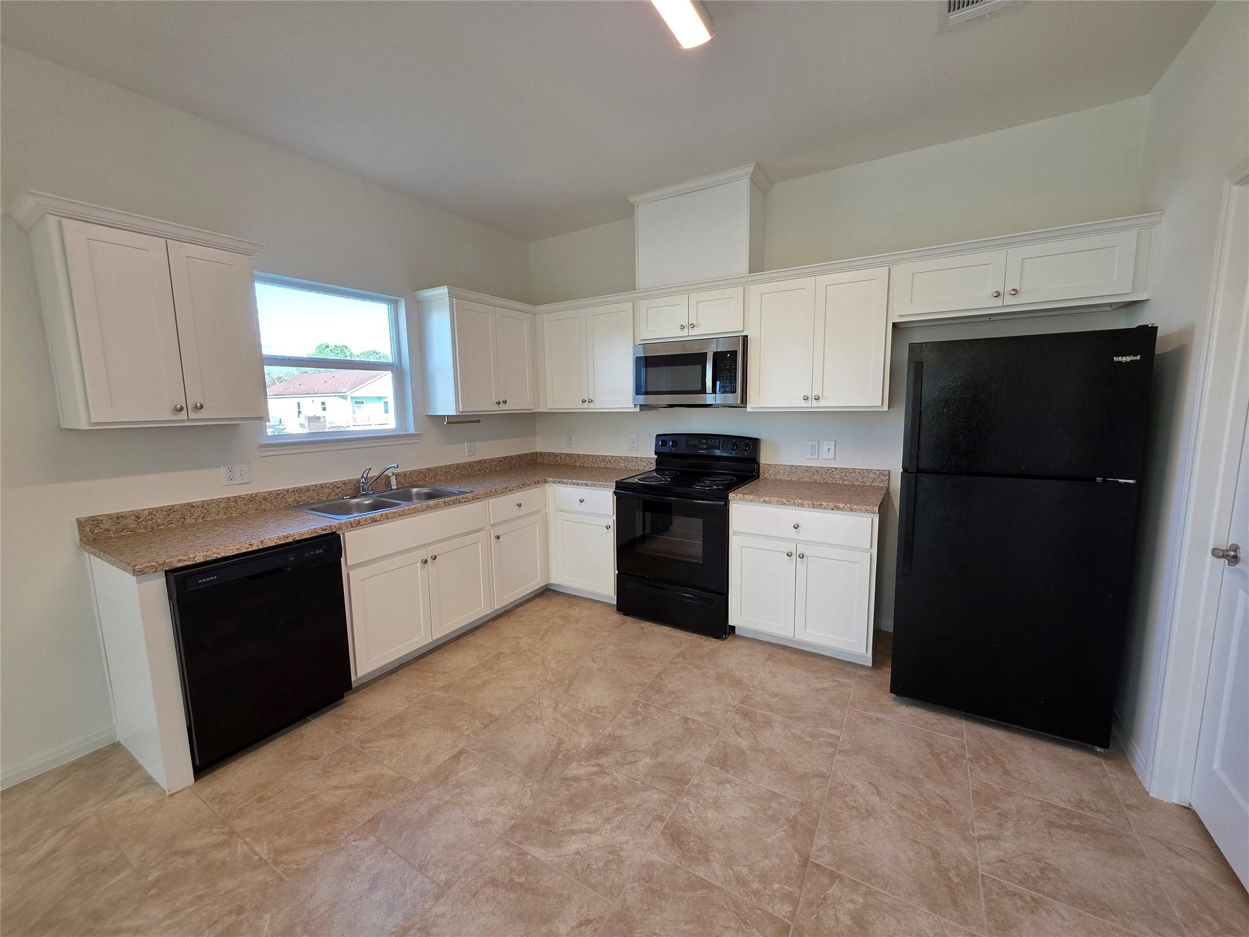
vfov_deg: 89.9
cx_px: 624
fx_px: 469
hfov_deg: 106.2
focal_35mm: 13
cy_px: 468
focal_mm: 2.2
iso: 80
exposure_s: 1/120
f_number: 1.9
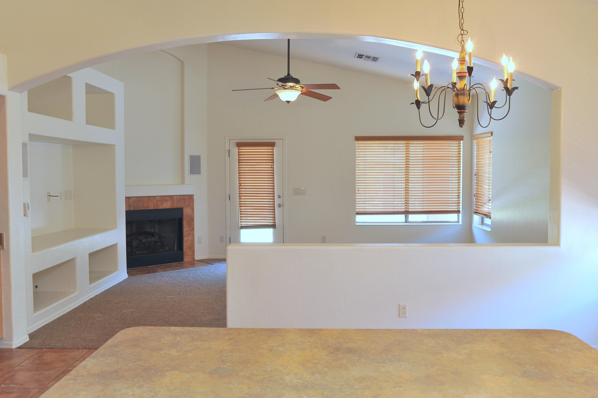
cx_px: 299
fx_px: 531
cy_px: 199
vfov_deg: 41.1
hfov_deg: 58.7
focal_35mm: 32
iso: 1000
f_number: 8
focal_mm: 32
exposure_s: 1/30
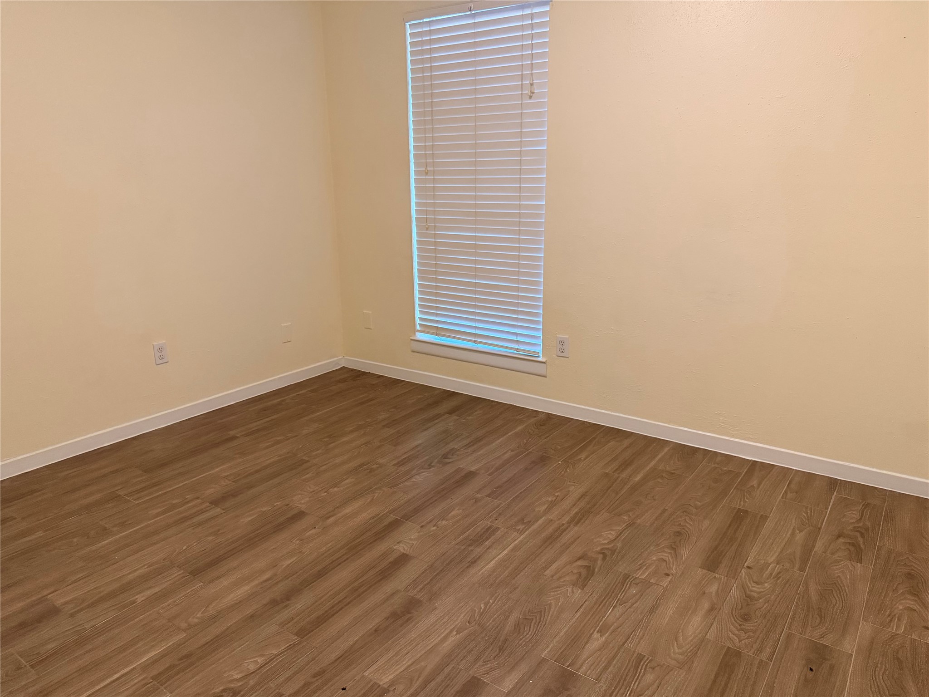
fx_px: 644
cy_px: 348
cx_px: 464
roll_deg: +1.3
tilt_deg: -15.3
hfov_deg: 71.6
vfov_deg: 56.8
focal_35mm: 24
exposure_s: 1/60
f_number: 1.78
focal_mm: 6.76
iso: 640
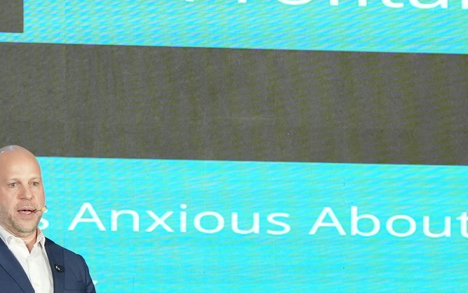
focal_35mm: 557
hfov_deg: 3.8
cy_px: 240
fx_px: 7105
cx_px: -114
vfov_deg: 2.4
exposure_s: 1/200
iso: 1000
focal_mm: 104
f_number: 3.2
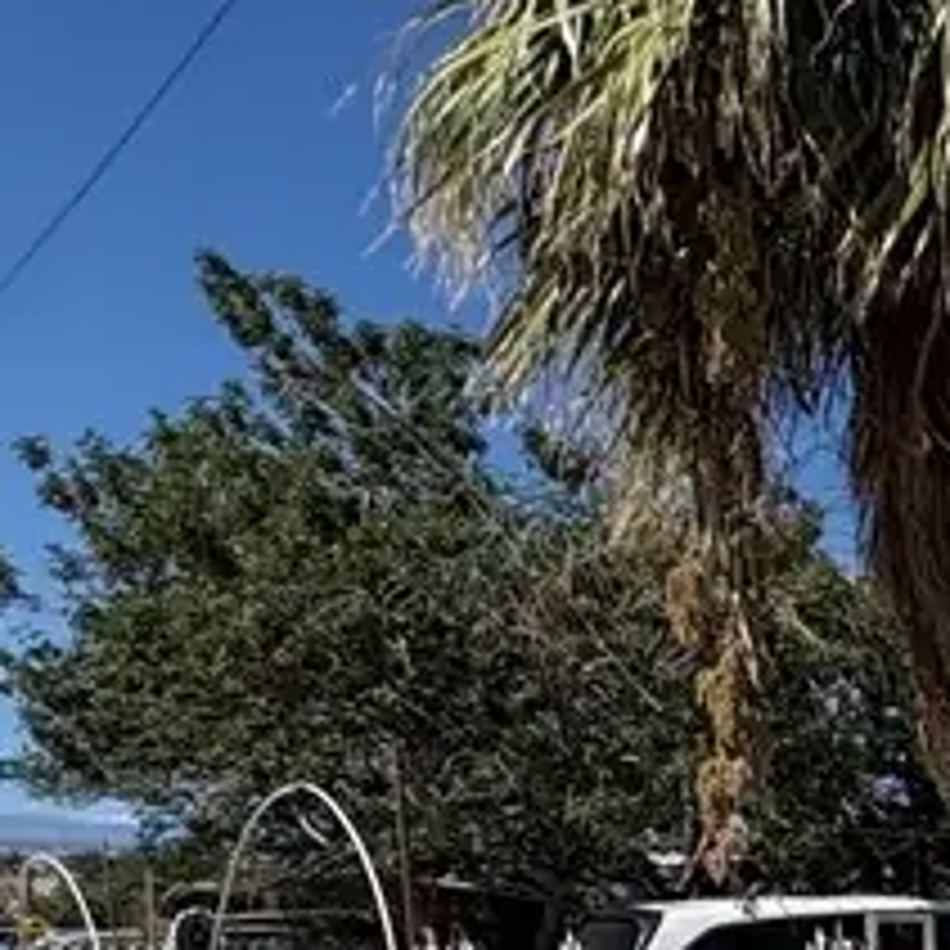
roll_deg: -1.9
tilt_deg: -6.3
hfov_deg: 18.2
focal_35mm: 60
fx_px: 1863
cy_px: 1189
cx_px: 1941
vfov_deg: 25.2
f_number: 2.2
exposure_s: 1/3390
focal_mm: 2.22
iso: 50
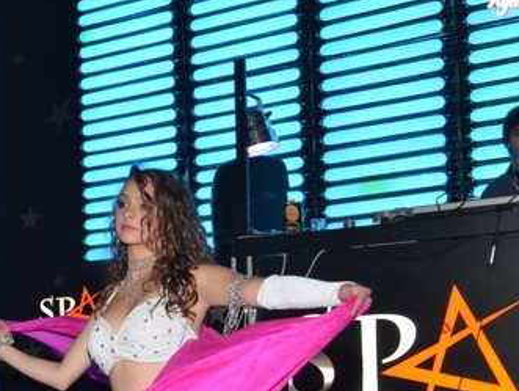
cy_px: 399
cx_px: -18
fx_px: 1126
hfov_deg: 24.6
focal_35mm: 75
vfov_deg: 19.1
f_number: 8
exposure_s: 1/60
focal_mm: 22
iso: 1250
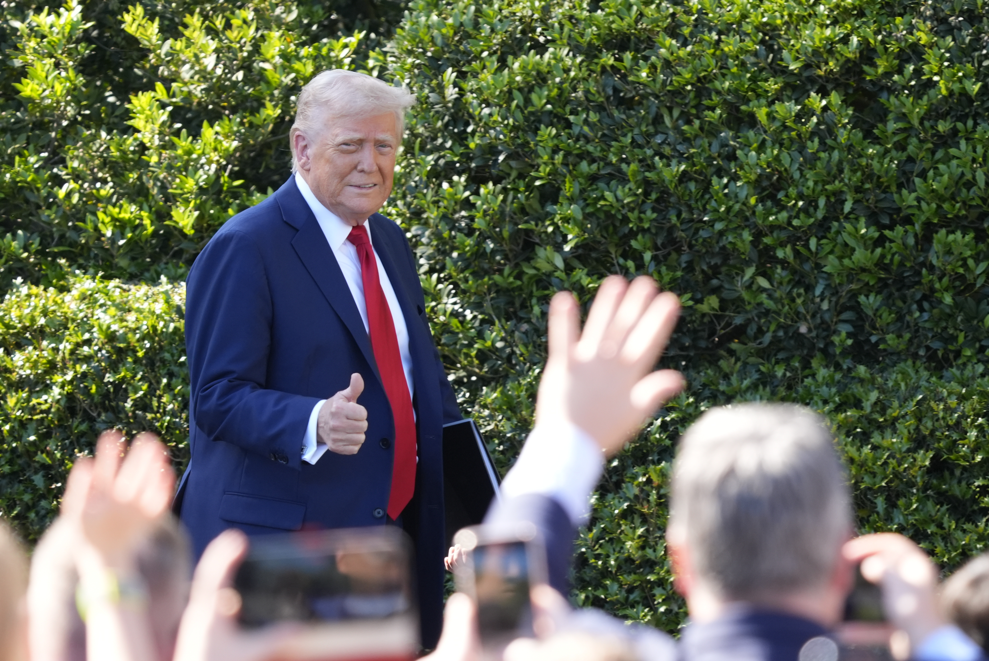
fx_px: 14683
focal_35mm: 534
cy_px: 330
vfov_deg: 2.6
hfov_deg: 3.9
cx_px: 494
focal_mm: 356
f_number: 6.3
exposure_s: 1/640
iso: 1000
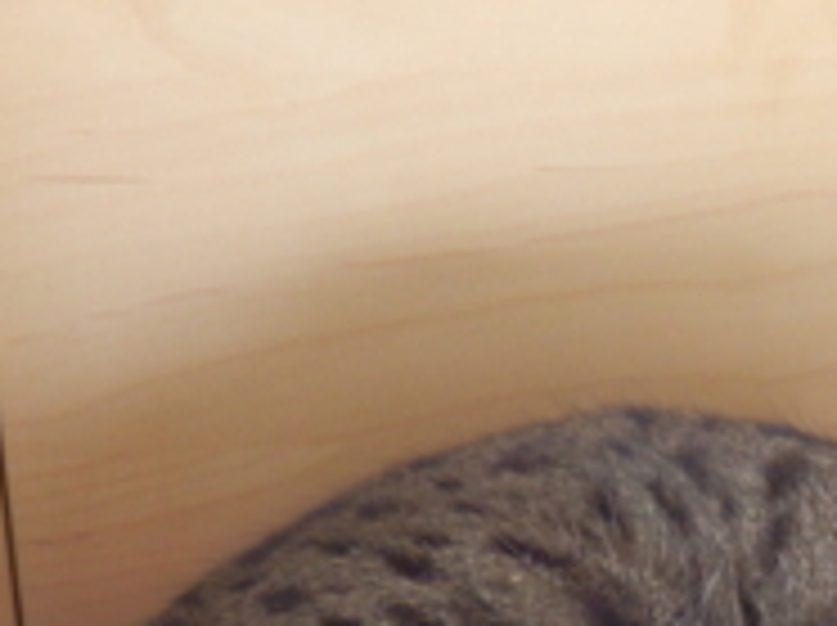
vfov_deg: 14.8
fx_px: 2342
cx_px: 693
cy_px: 685
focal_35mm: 97
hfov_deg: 20.0
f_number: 3.7
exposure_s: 1/80
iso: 500
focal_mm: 7.3
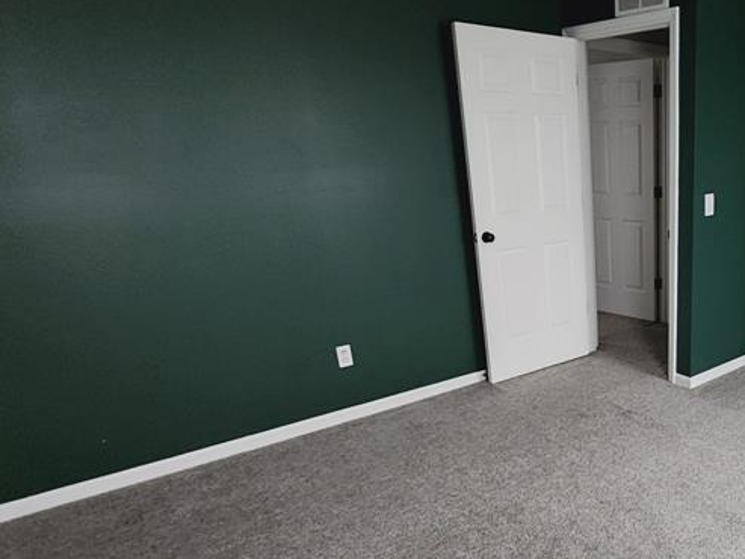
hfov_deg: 56.7
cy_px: 379
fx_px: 581
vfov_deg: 50.3
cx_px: 665
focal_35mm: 27
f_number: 2.2
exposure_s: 1/30
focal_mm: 2.2
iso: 500
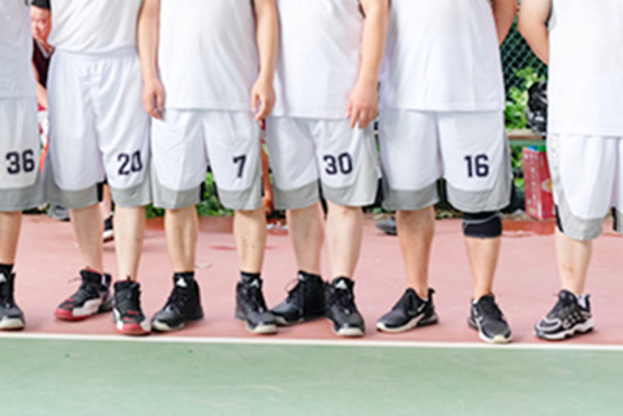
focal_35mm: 54
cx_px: 154
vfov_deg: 24.1
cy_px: 7
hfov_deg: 36.0
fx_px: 935
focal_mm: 18
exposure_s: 1/125
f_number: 2.8
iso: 200
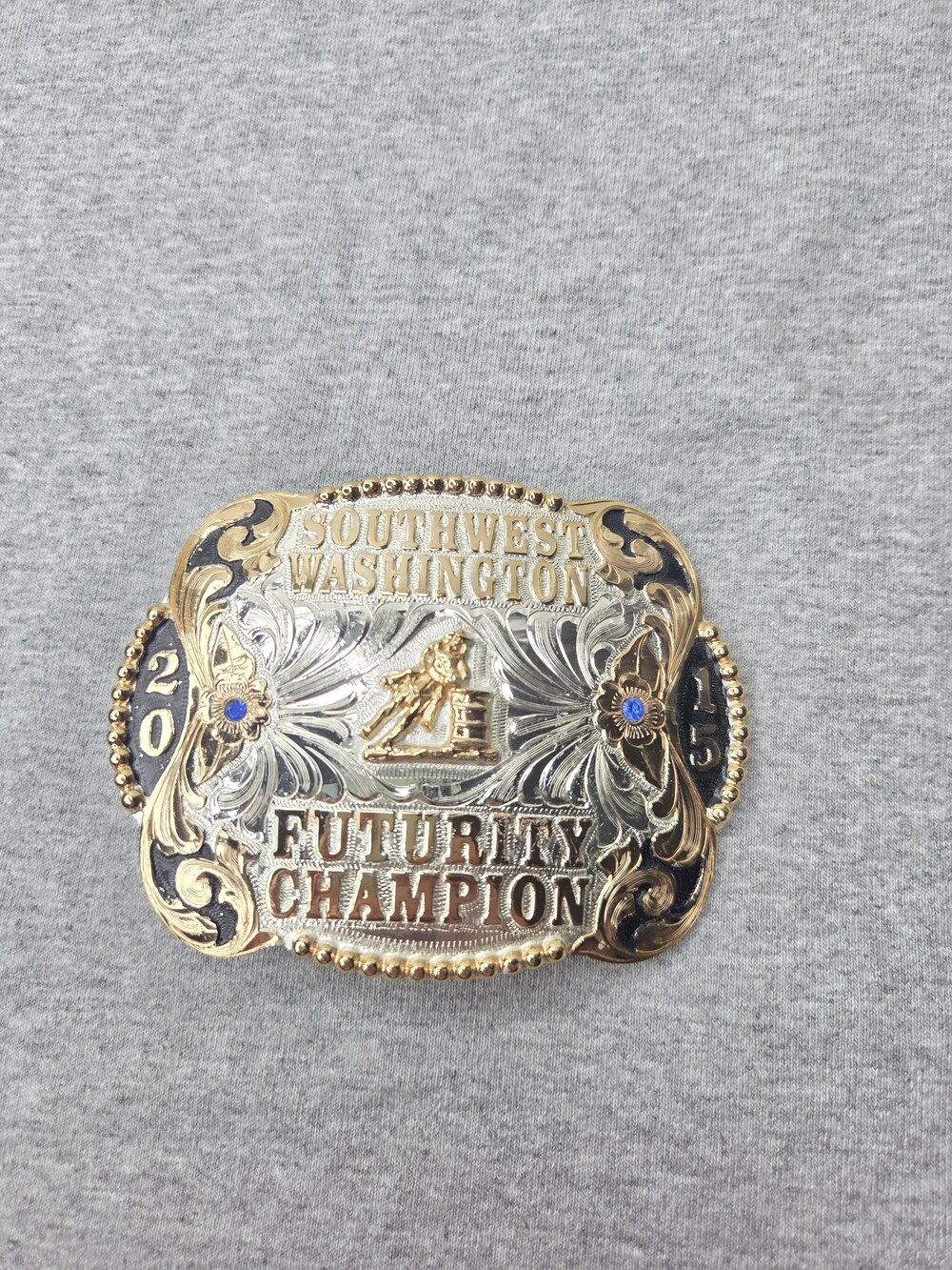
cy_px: 635
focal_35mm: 23
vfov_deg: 73.9
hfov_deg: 58.9
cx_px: 476
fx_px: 843
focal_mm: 5.4
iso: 40
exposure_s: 1/180
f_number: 1.8
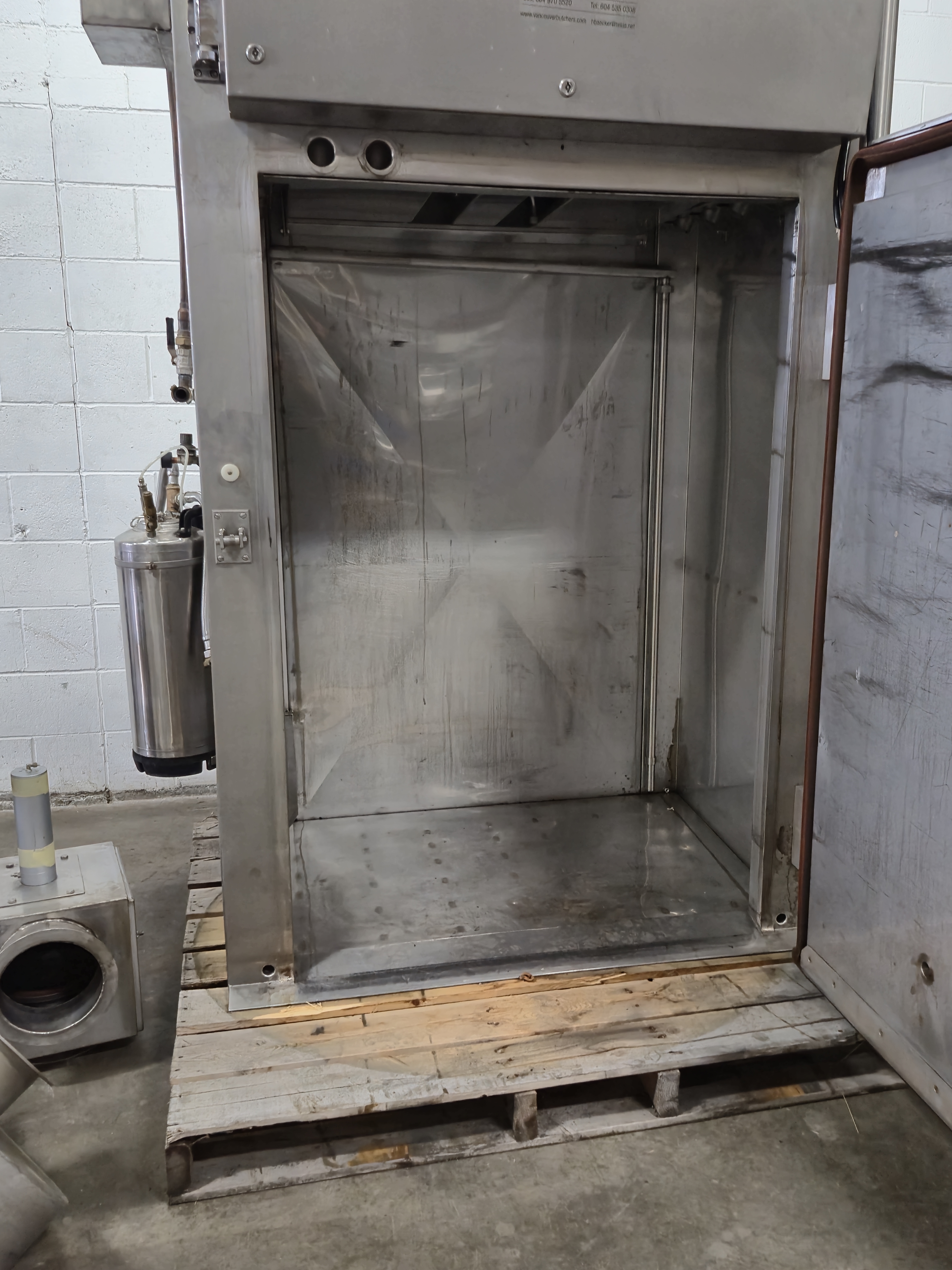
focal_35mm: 31
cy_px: 635
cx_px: 562
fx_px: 1137
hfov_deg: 45.2
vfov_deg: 58.3
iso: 200
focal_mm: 5.4
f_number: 1.8
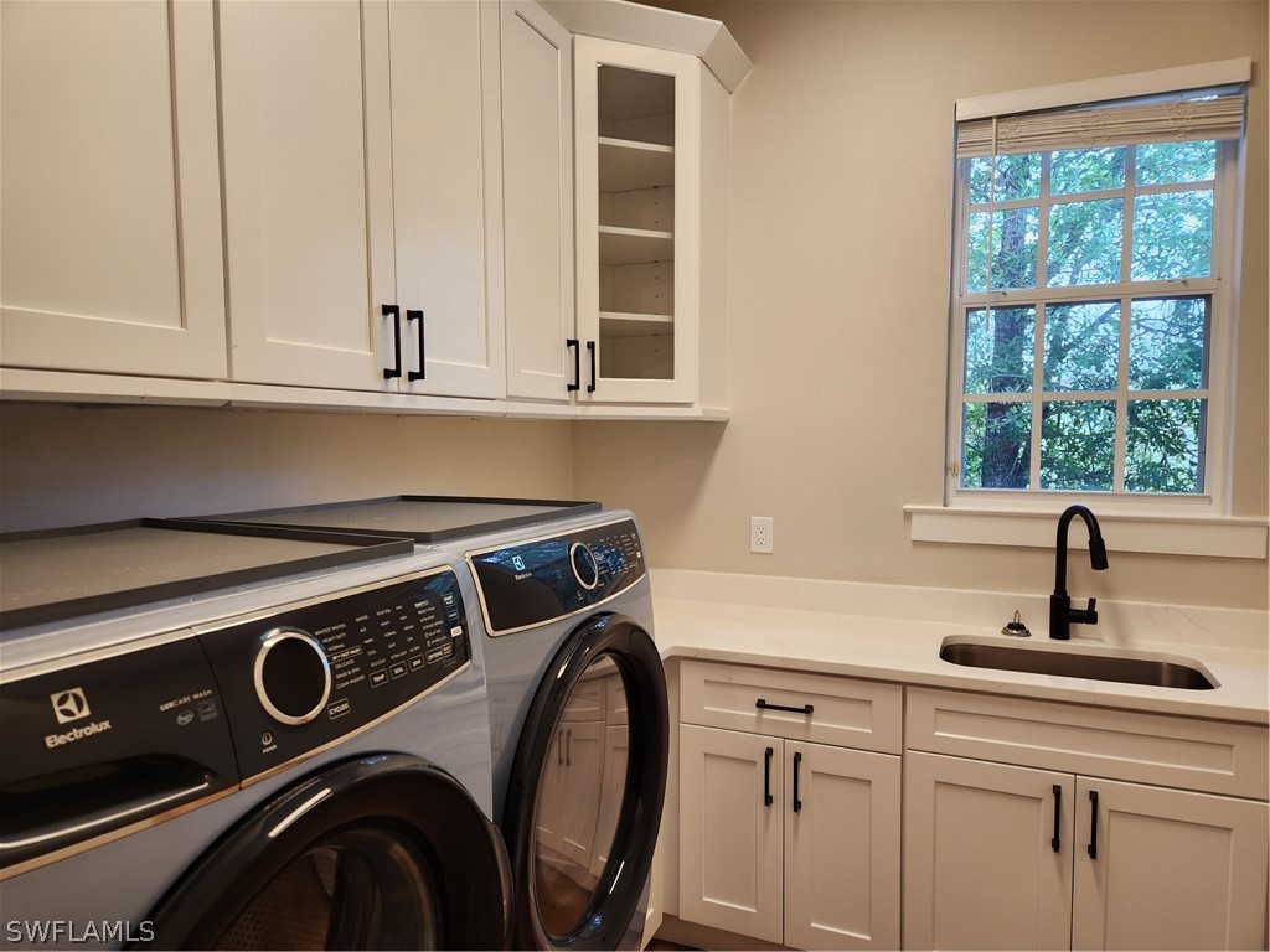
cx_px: 635
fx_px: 844
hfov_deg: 73.9
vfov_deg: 58.9
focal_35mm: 23
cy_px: 476
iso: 80
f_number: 1.8
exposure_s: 1/120
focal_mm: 5.4
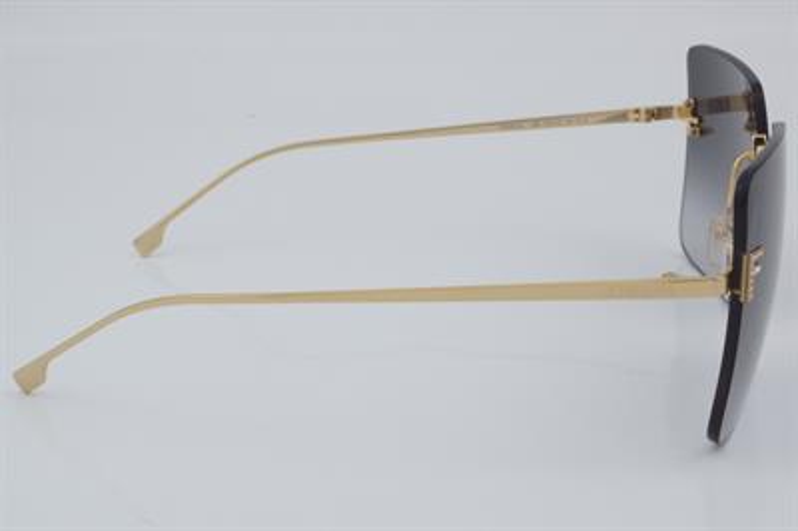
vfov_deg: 18.2
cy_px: 266
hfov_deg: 27.0
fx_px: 1661
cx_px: 399
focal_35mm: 75
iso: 100
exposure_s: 1/4
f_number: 32
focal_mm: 50
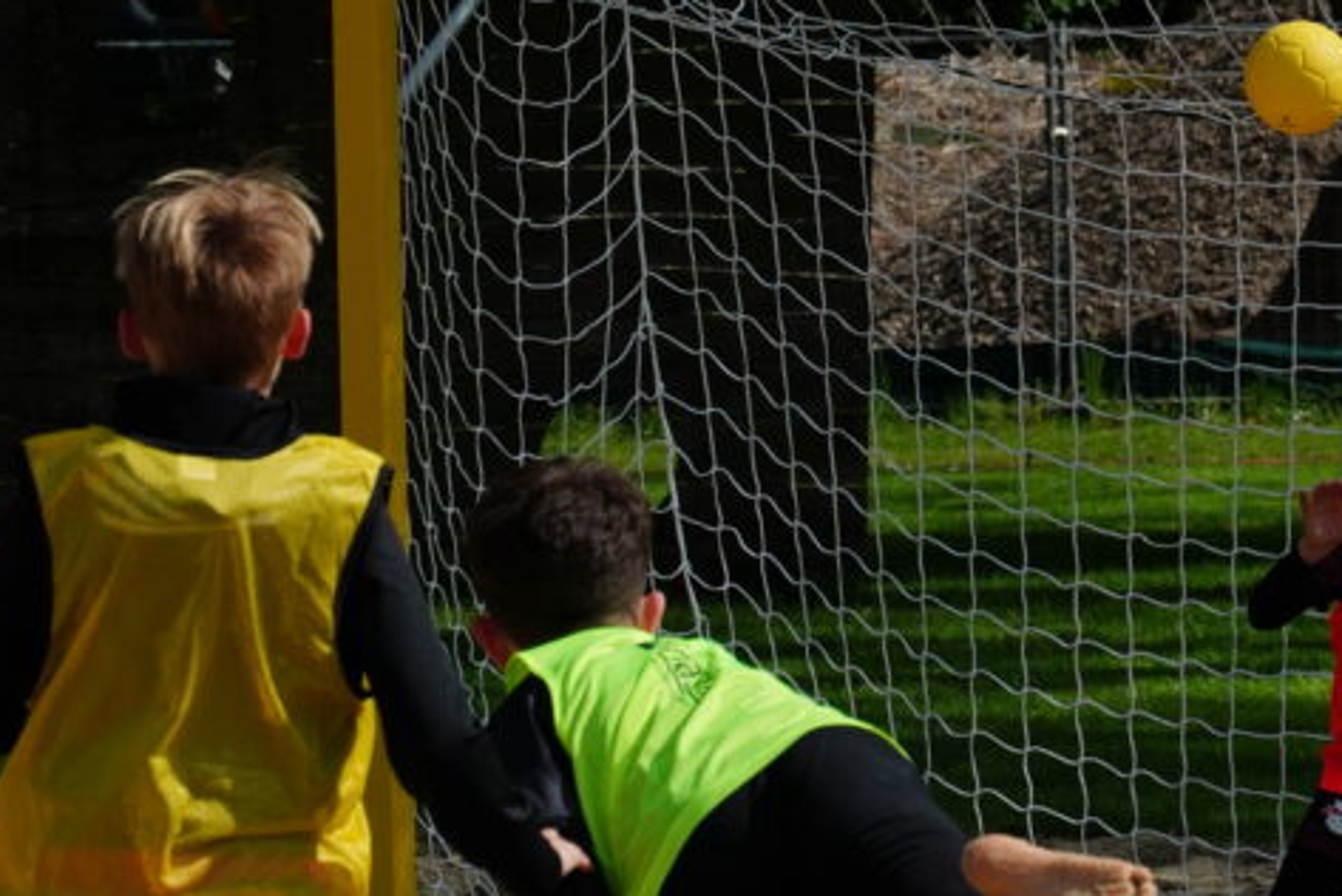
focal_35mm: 258
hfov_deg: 8.0
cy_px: 218
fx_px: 9623
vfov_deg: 5.3
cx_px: 962
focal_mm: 106
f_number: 10
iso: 640
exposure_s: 1/3200
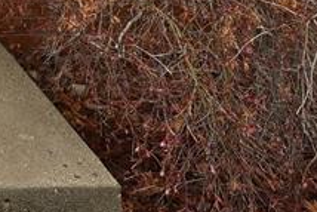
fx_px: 590
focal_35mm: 67
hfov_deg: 22.6
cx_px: -196
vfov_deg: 16.7
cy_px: -176
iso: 320
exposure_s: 1/200
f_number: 11
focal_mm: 14
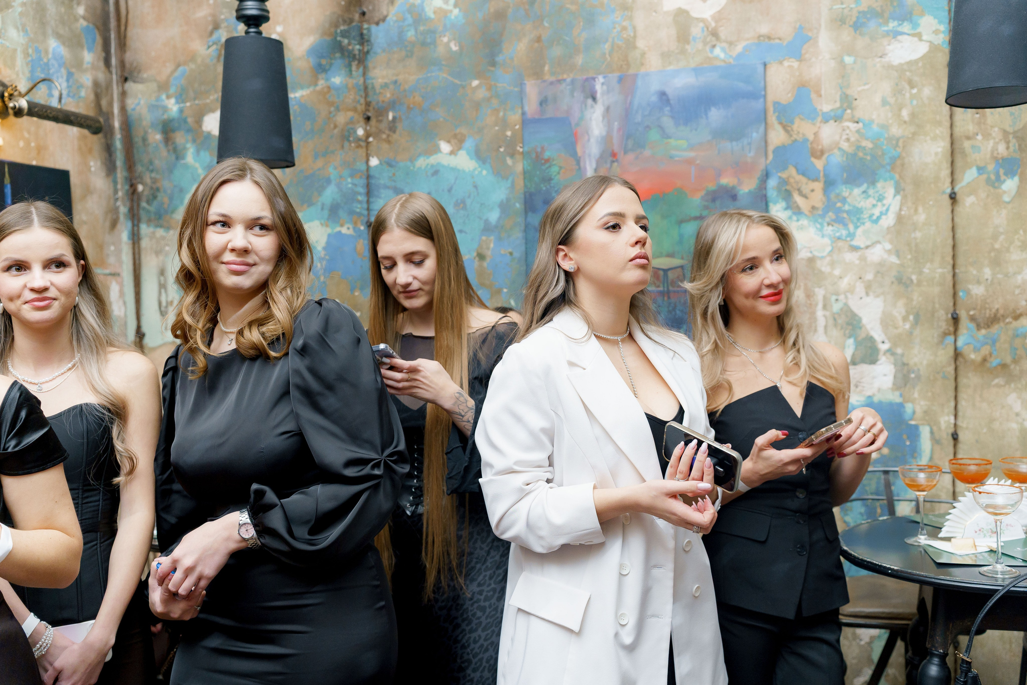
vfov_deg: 37.9
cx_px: 514
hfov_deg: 54.4
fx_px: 998
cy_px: 342
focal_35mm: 35
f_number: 3.2
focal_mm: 35
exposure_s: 1/125
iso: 800
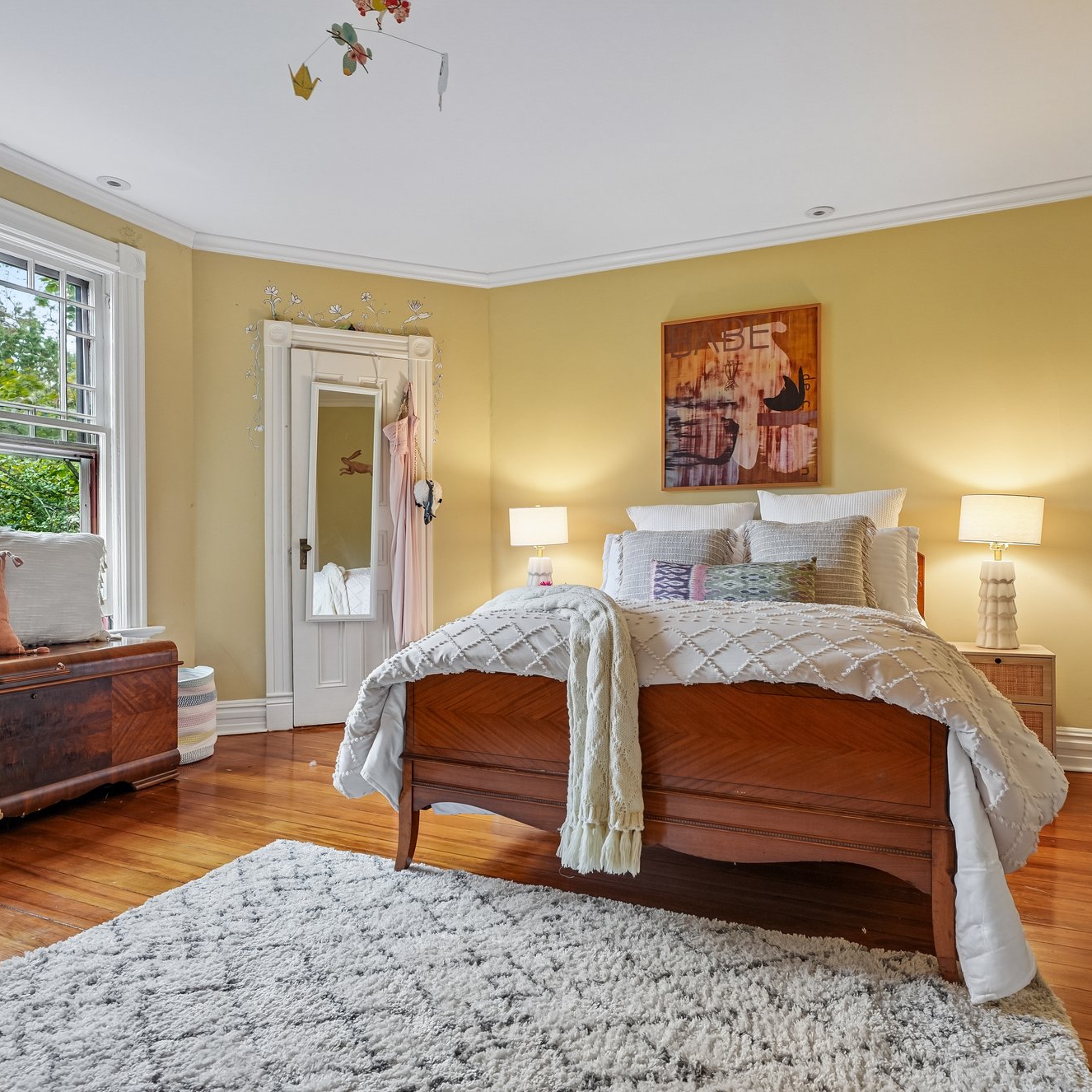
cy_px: 560
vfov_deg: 72.1
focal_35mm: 21
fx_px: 749
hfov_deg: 72.1
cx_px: 562
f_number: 5.6
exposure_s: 1/50
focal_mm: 16
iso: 400
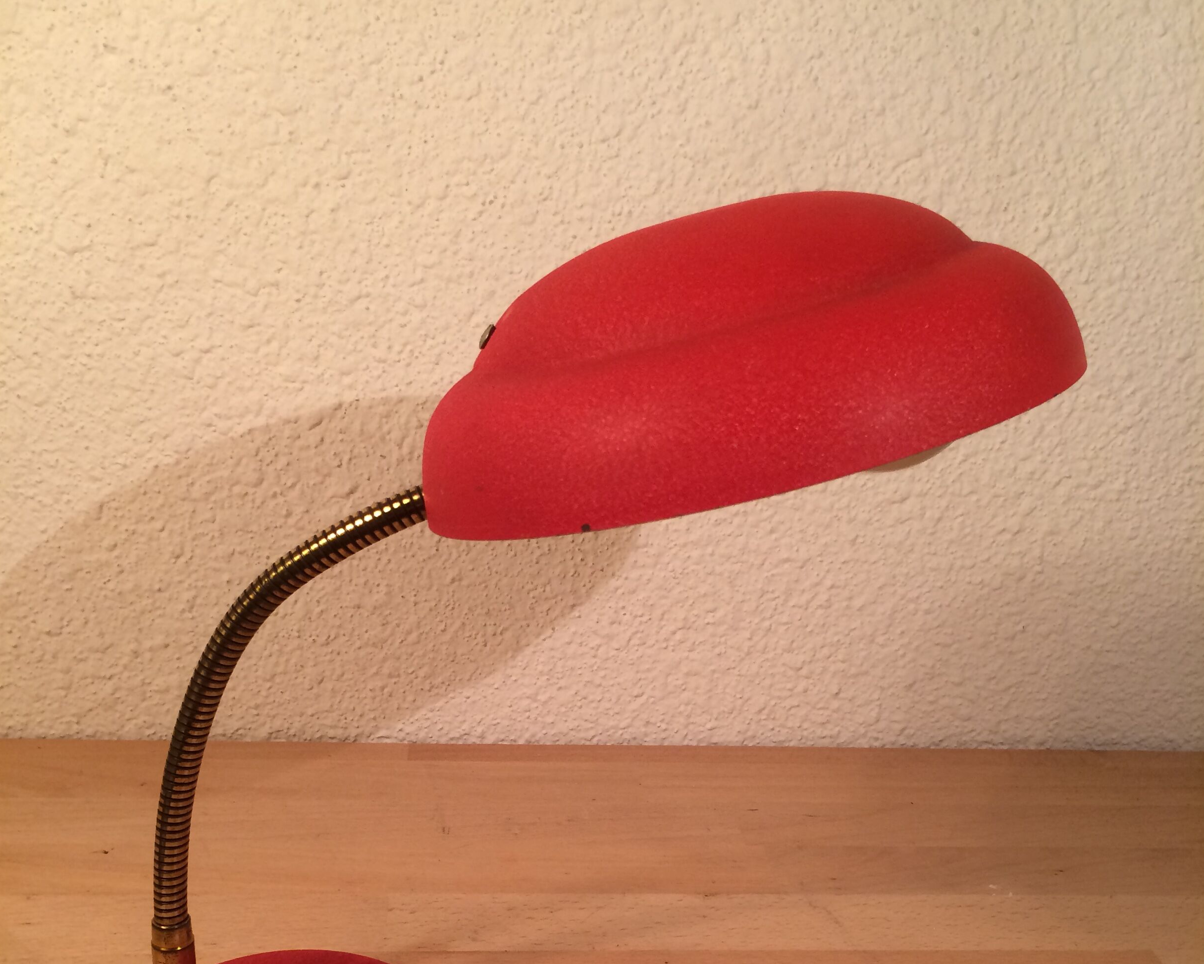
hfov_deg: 47.9
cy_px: 714
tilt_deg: -25.5
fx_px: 1354
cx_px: 604
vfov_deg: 38.2
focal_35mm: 38
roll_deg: -1.8
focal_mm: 4.15
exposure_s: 1/33
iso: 40
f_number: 2.2
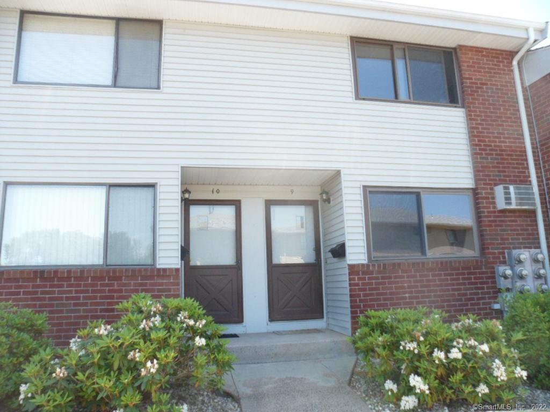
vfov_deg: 53.1
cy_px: 206
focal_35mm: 26
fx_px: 413
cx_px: 275
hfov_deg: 67.3
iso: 200
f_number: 3.3
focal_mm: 4.9
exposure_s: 1/350
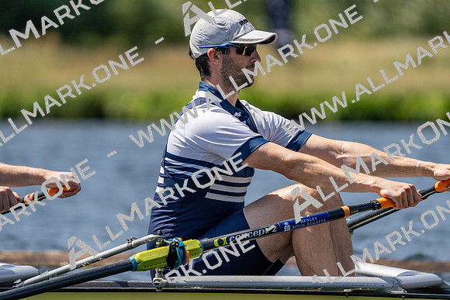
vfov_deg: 2.8
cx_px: 225
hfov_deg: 4.1
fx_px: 6251
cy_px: 150
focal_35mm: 500
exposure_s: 1/2000
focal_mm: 500
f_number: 6.3
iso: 250
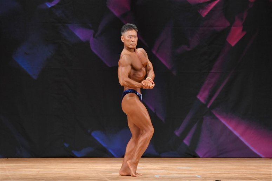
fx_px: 2039
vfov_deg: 5.1
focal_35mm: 270
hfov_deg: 7.6
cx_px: 136
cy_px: 90
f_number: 5.6
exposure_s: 1/400
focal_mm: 180
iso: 3200
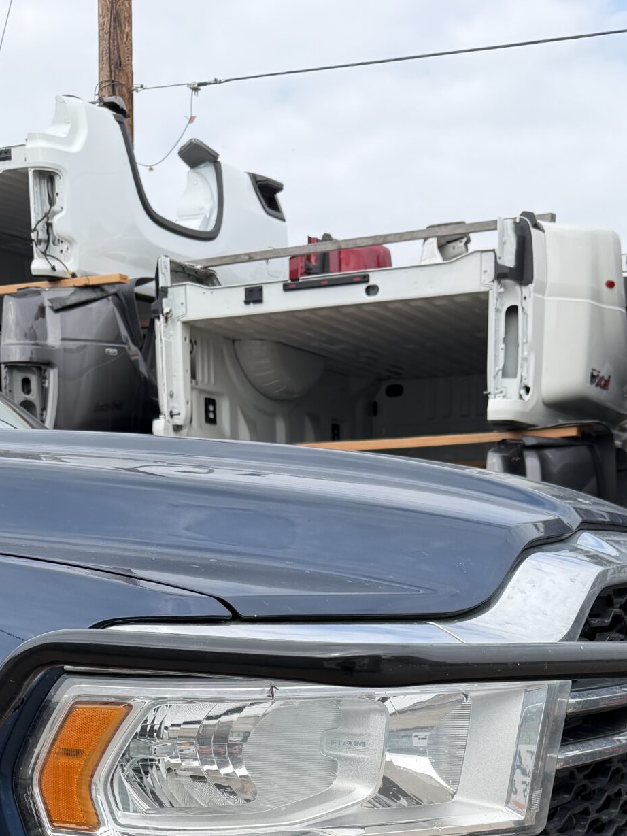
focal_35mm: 50
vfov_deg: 34.4
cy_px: 856
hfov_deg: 29.1
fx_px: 1207
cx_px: 324
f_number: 1.78
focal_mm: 6.76
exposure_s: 1/1949
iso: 100
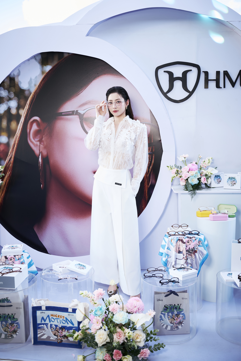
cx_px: 120
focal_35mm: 35
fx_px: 351
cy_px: 180
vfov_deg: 54.4
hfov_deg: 37.9
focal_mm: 35
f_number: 2.8
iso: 200
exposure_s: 1/200
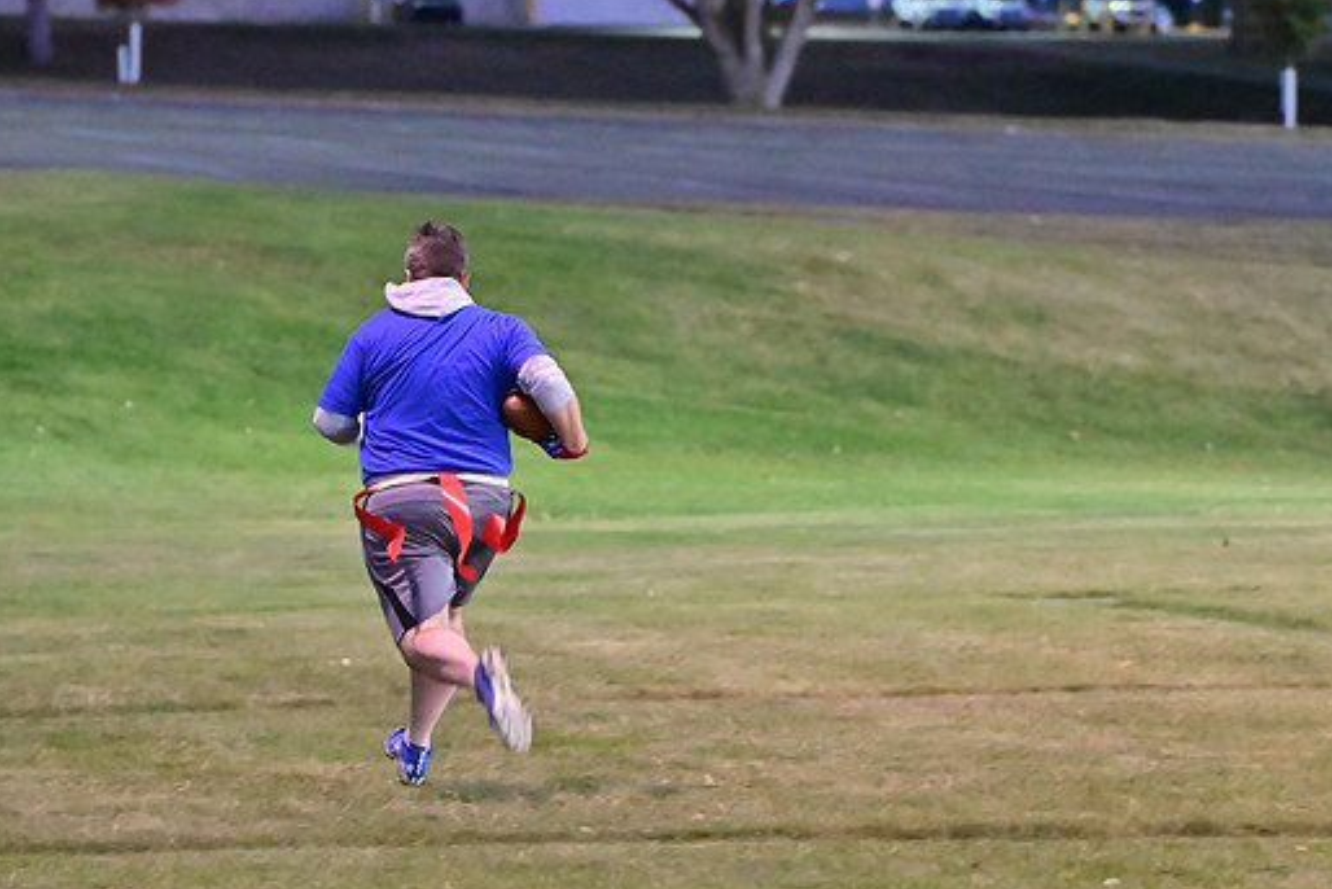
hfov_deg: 9.7
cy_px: 486
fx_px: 7809
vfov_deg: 6.5
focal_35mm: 211
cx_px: 614
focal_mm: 125
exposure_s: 1/200
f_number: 4
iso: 6400
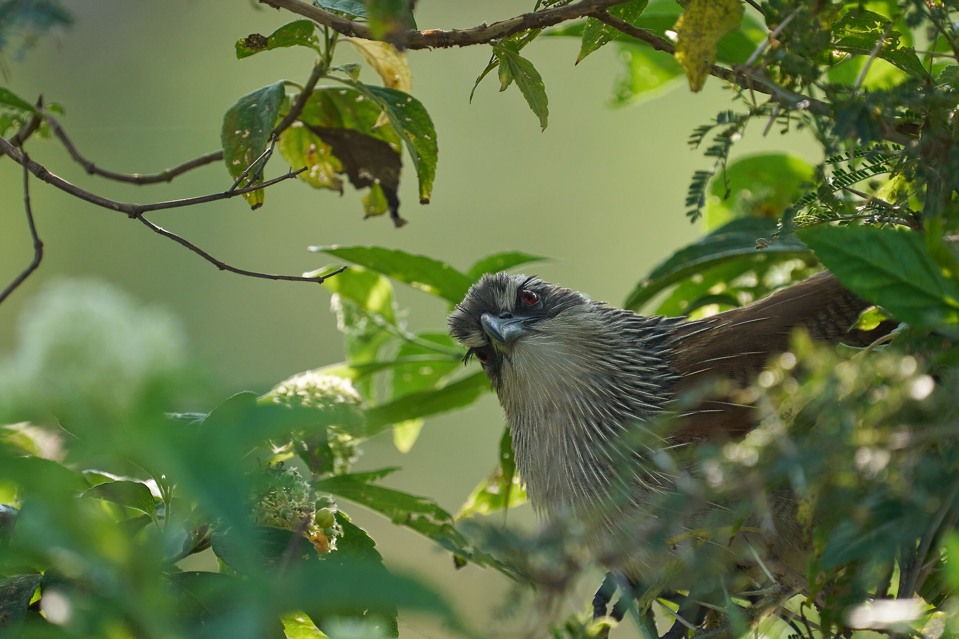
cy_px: 320
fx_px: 23973
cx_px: 480
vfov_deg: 1.5
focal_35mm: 900
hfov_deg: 2.3
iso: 800
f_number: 6.3
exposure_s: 1/640
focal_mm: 600
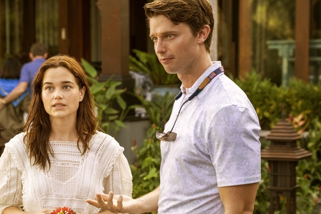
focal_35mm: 103
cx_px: 130
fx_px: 919
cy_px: 118
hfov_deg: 19.8
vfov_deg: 13.3
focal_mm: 56.3
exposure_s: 1/250
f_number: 4
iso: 800
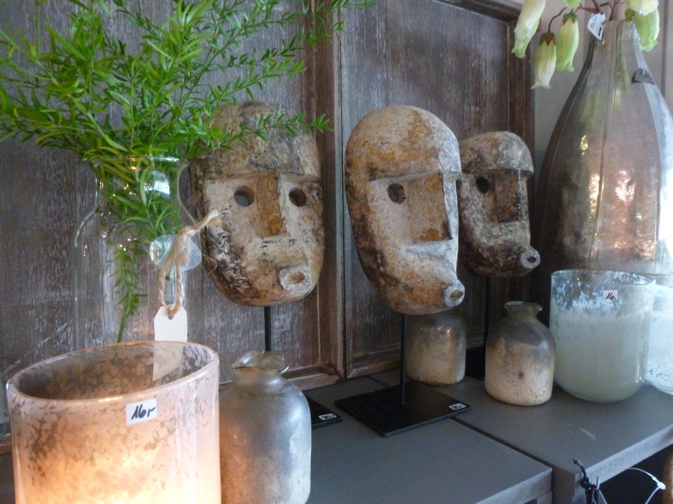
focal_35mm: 25
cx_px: 336
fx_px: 486
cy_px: 252
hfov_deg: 69.4
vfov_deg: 54.8
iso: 500
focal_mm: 4.5
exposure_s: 1/8
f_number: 3.1
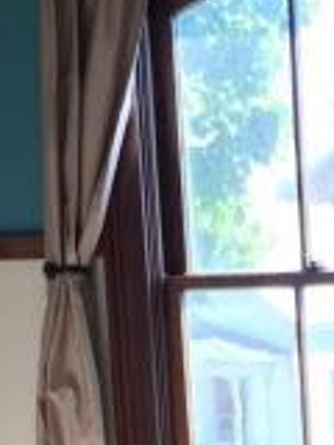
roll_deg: +0.5
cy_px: 606
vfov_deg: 13.6
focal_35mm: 139
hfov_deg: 10.5
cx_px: 429
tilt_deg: -7.5
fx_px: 1788
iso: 40
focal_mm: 4.15
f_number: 2.2
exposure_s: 1/120
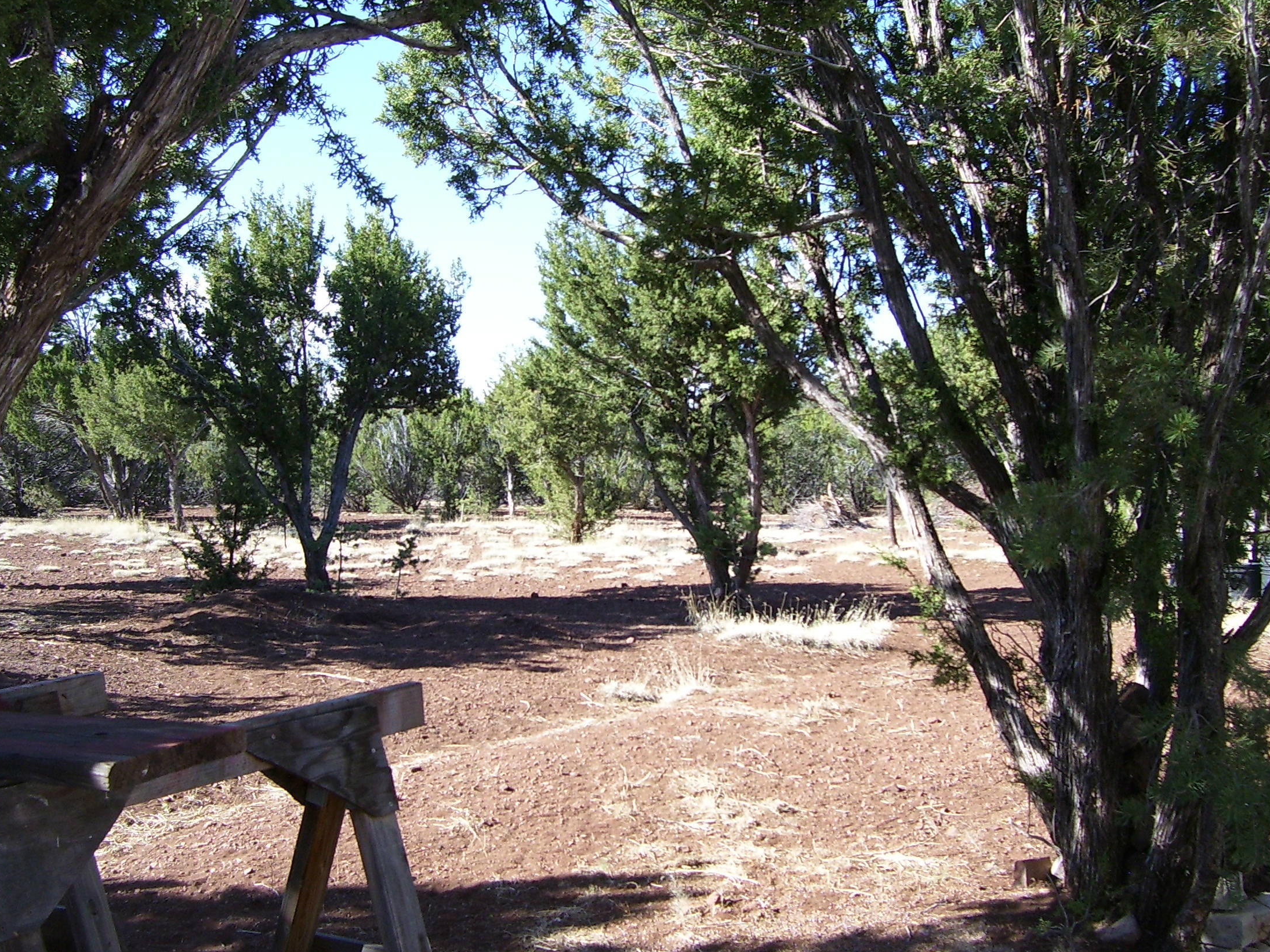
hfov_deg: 46.8
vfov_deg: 35.9
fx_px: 1467
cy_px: 448
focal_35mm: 40
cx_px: 619
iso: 80
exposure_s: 1/500
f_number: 2.7
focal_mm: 5.6
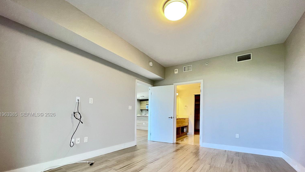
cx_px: 154
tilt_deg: -1.0
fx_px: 121
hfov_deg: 103.0
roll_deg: -1.1
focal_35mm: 15
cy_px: 115
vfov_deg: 68.5
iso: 200
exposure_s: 1/60
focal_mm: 1.57
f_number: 1.8
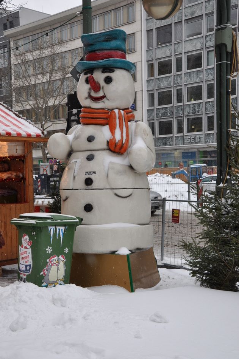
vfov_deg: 36.3
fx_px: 549
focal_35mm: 55
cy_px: 189
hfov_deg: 24.6
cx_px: 111
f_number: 6.3
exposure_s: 1/160
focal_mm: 34
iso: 200
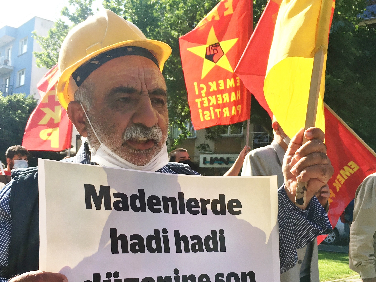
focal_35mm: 42
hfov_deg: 44.8
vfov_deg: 34.2
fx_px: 456
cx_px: 172
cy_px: 173
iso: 25
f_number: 2.2
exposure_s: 1/1131
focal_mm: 4.15
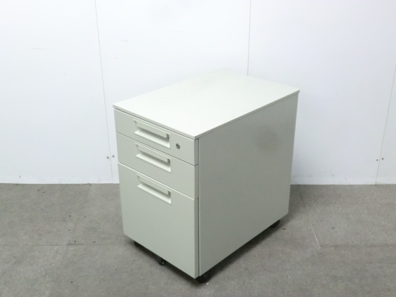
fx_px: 515
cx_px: 198
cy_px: 148
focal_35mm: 45
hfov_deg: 42.1
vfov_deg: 32.2
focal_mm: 8.2
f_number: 4.3
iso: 800
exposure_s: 1/30
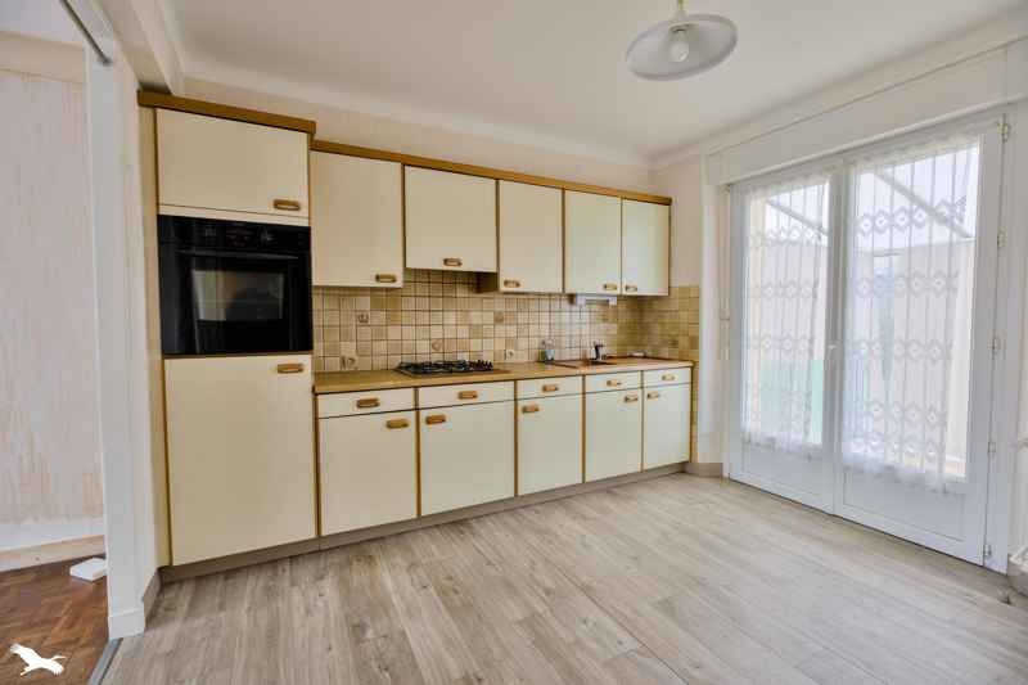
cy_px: 342
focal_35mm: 16
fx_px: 457
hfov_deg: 96.7
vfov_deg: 73.7
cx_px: 514
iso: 800
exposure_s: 1/50
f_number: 8
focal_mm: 16
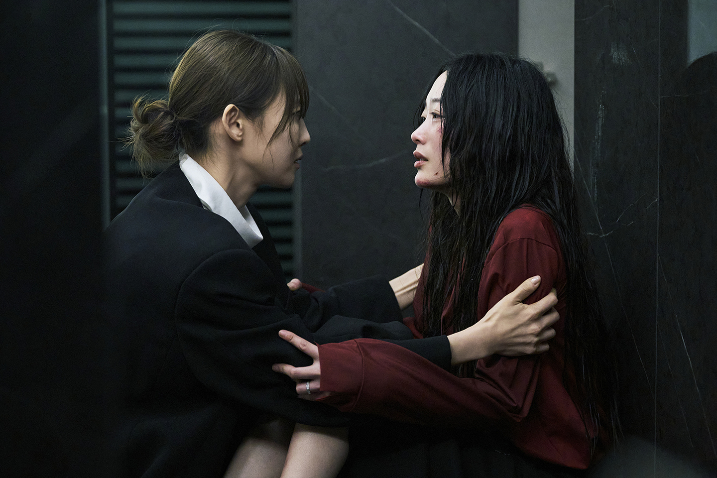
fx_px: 1992
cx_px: 358
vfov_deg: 13.7
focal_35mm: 100
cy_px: 239
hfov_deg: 20.4
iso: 6400
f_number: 3.2
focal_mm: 100
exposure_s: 1/125
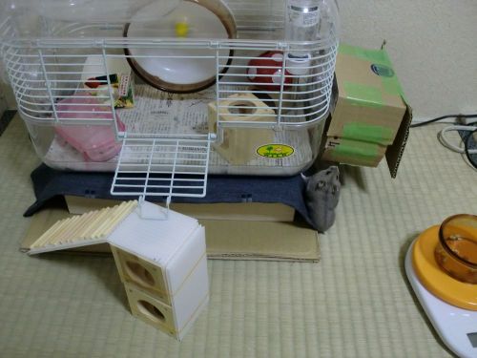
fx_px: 482
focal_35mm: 35
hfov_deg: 52.6
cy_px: 179
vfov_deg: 40.7
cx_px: 238
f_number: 3.1
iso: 400
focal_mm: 6.3
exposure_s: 1/50
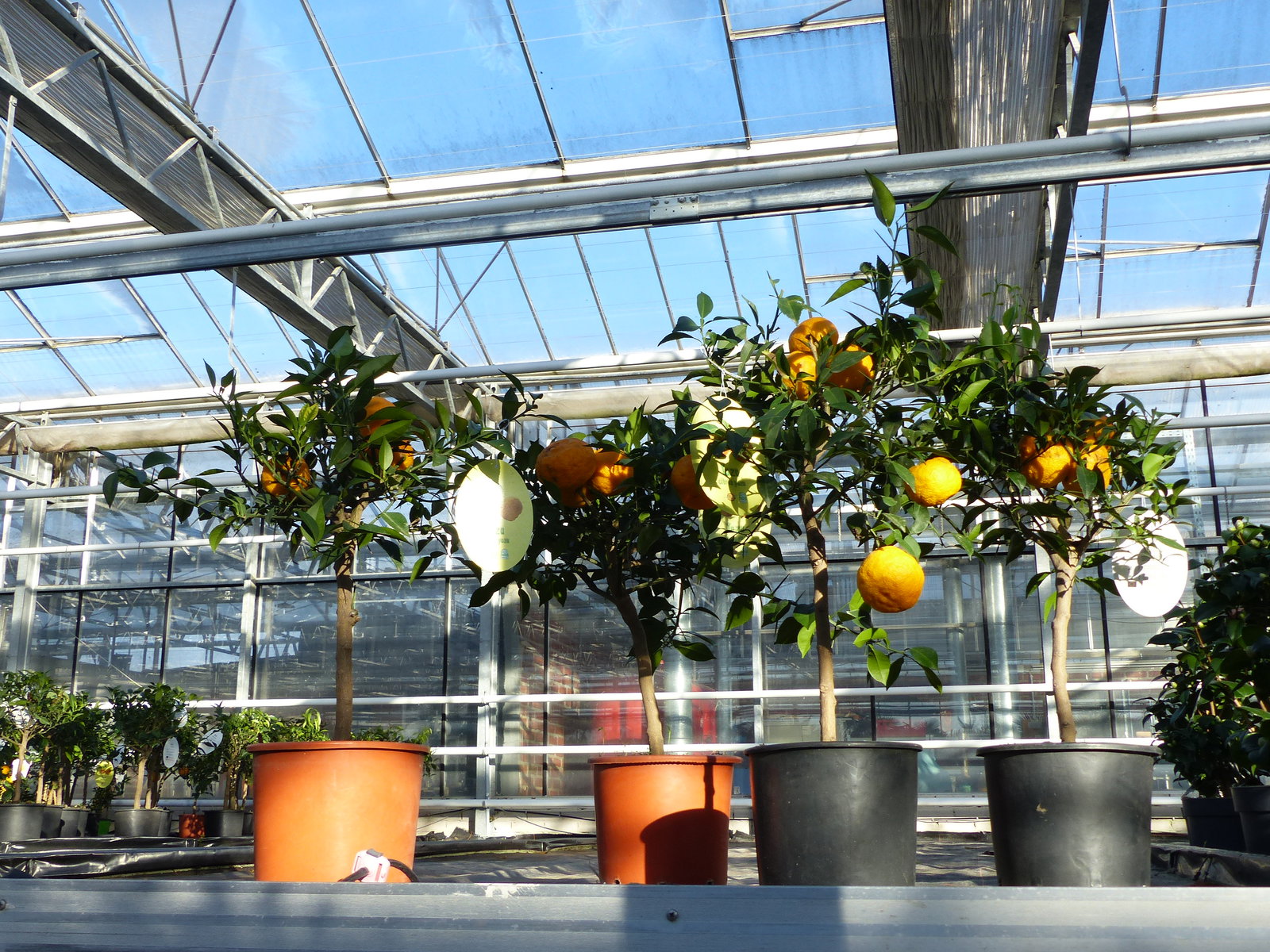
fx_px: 1357
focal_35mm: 37
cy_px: 476
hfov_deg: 50.1
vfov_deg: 38.7
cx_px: 635
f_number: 4
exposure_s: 1/320
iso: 100
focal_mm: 6.6
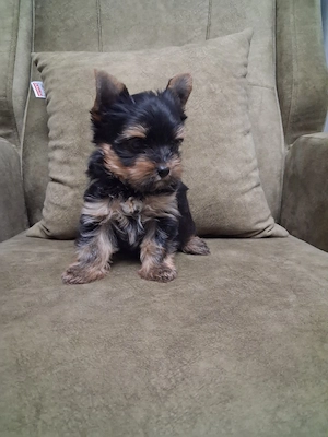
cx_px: 164
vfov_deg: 65.3
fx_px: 341
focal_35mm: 27
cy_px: 218
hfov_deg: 51.4
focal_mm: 4
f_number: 1.8
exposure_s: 1/20
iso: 1600
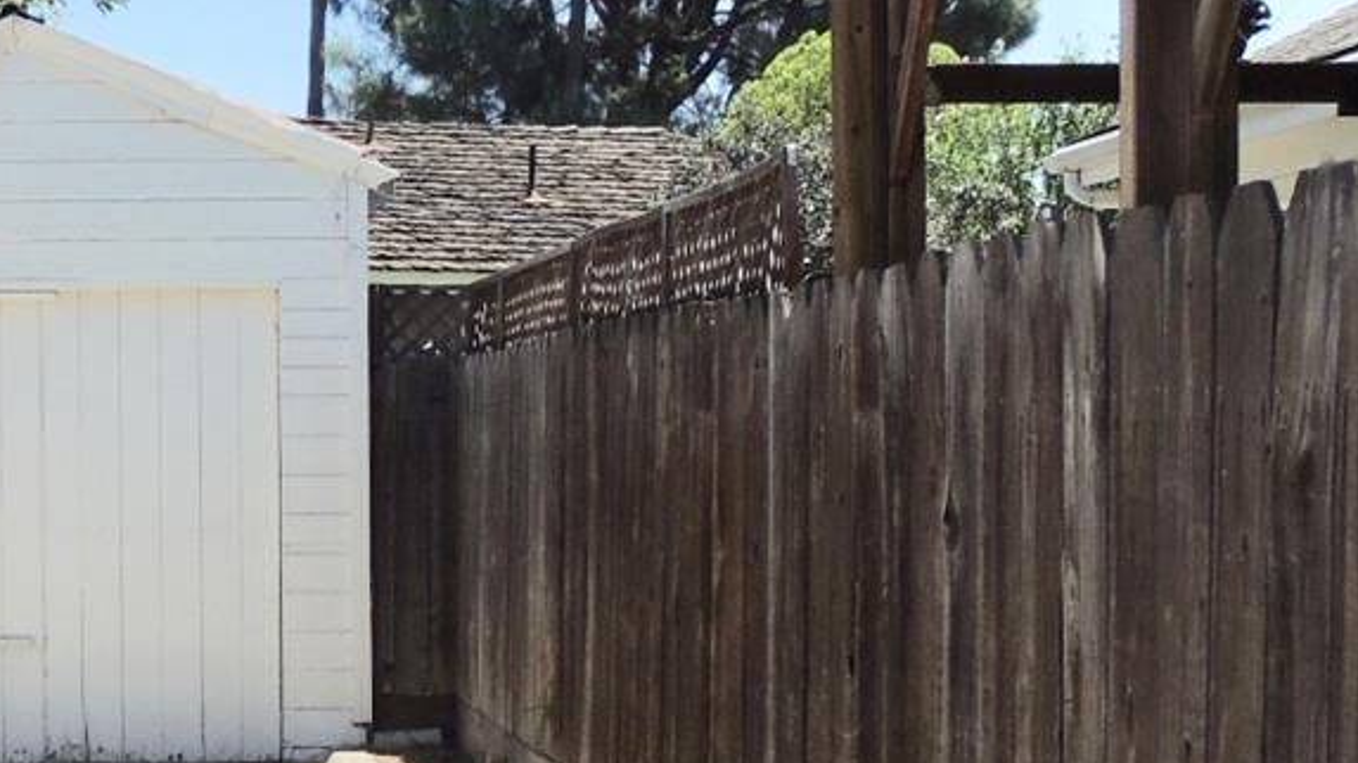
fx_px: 4104
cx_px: -102
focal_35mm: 114
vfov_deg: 10.5
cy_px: 834
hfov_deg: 18.2
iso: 100
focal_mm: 7.1
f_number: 3.3
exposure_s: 1/1600
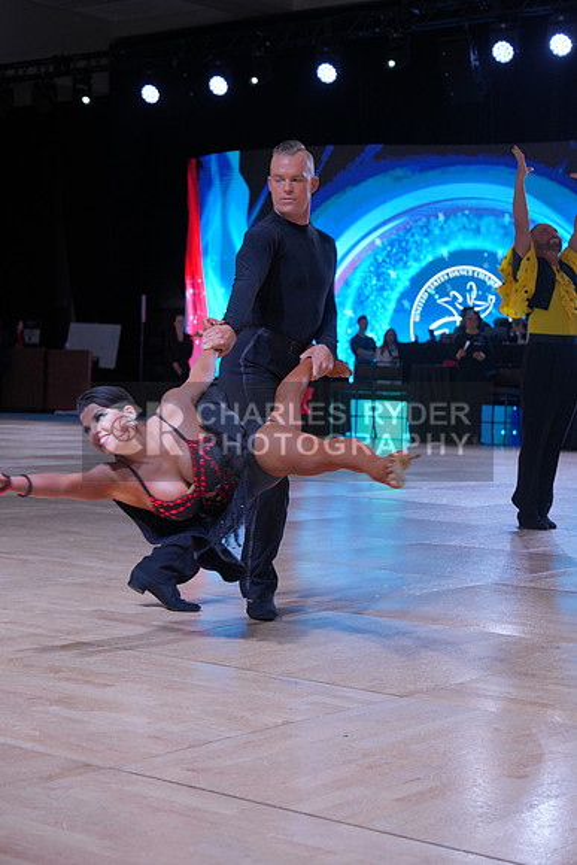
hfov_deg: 19.5
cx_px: 288
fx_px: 1682
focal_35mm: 70
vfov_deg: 28.8
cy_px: 432
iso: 1250
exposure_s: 1/400
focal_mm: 70
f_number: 5.6
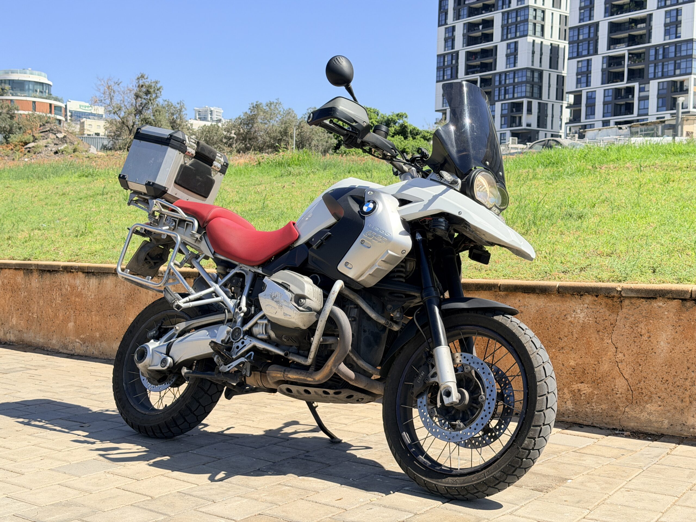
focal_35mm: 48
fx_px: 965
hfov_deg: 39.7
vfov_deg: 30.3
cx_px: 348
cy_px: 261
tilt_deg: -1.9
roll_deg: -1.1
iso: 80
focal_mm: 6.76
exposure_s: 1/2494
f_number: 1.78
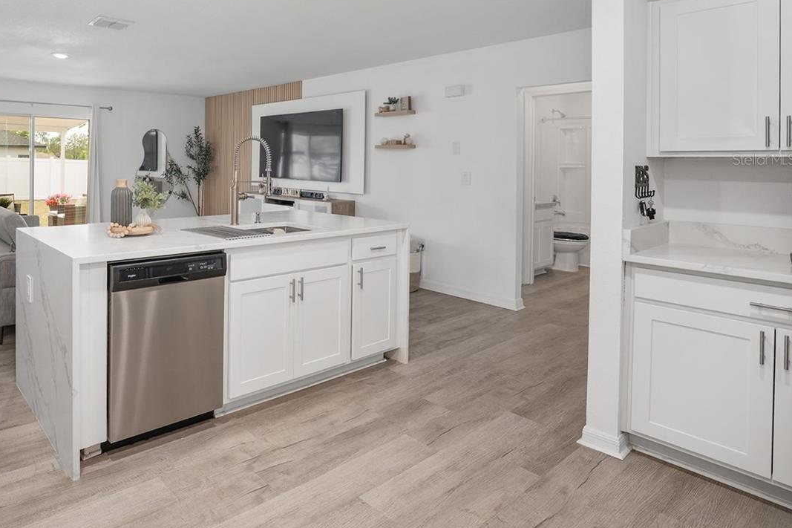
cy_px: 159
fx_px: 462
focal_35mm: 21
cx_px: 205
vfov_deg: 57.6
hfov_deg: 75.7
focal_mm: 14
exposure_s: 1/4
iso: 320
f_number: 7.1
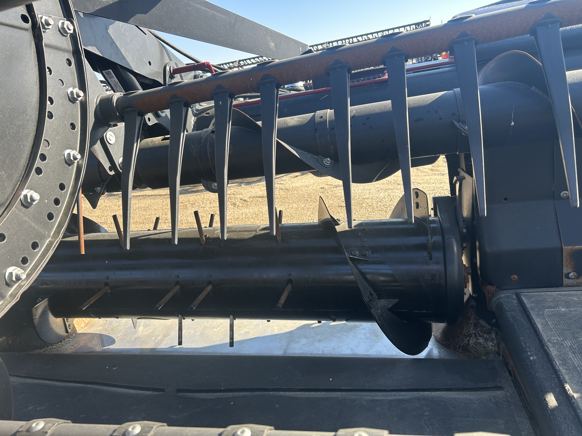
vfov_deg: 53.1
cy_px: 218
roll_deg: +8.1
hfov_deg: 67.3
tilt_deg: -16.3
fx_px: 437
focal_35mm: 26
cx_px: 291
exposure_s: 1/687
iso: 50
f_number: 1.5
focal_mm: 5.7
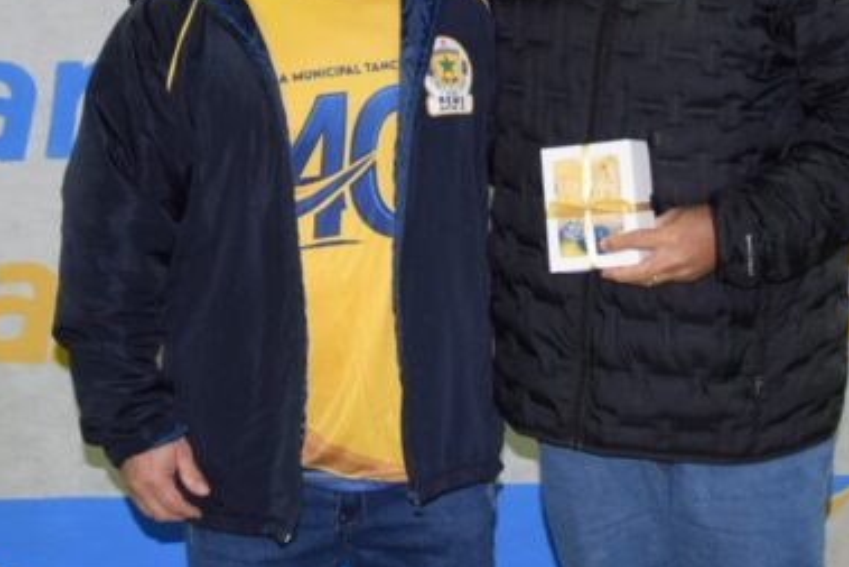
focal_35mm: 101
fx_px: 2391
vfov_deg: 13.3
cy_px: -18
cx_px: 513
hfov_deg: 20.1
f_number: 3.8
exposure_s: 1/60
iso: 800
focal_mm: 25
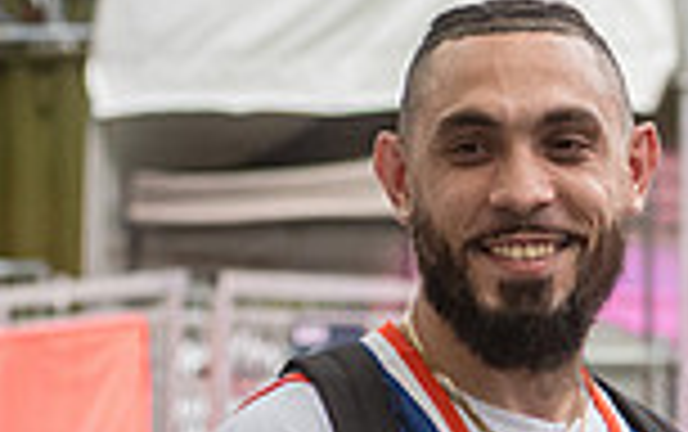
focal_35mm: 347
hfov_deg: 5.9
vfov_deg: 3.8
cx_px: 1232
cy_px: 494
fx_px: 6514
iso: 5000
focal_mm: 80
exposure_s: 1/250
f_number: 4.5
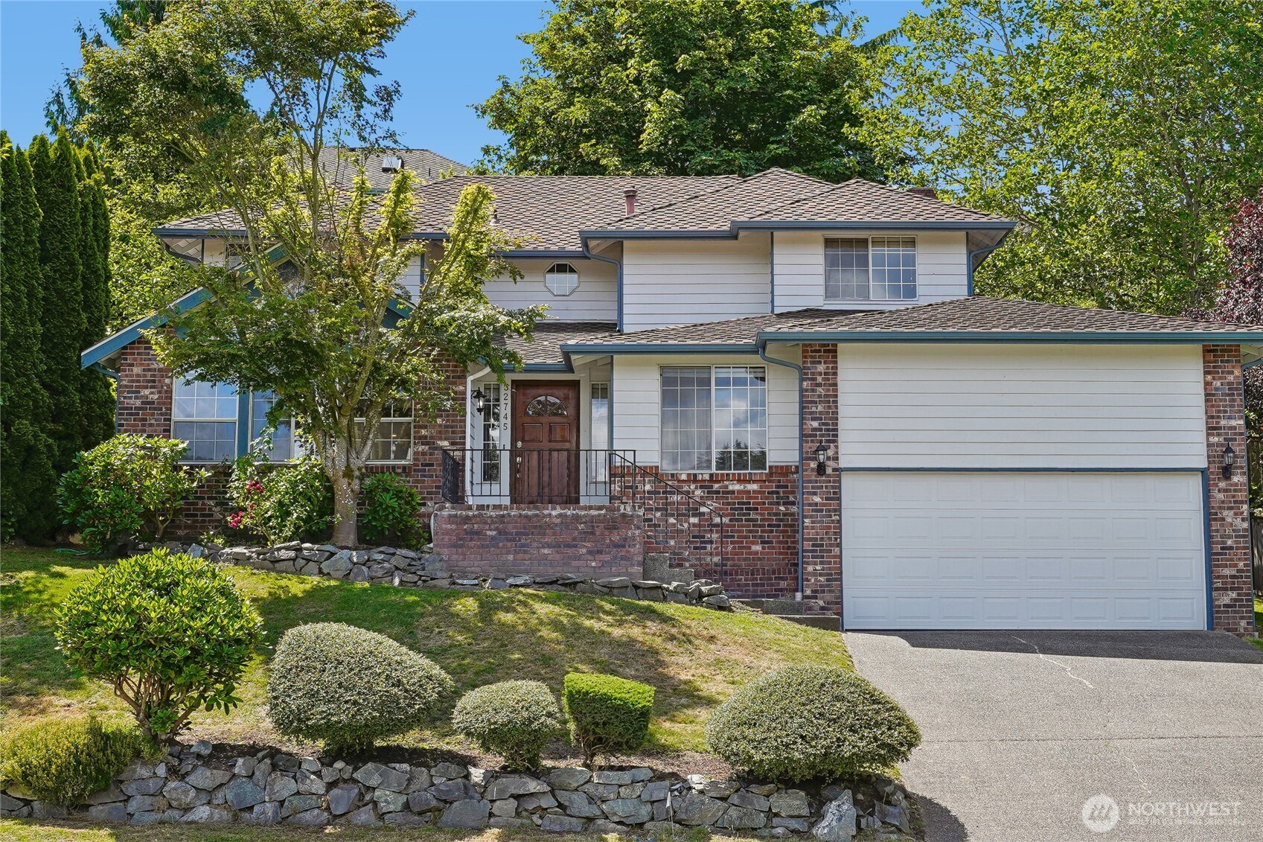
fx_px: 1473
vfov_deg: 31.9
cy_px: 421
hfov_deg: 46.4
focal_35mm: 42
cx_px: 632
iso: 100
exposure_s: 1/125
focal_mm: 28
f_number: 8
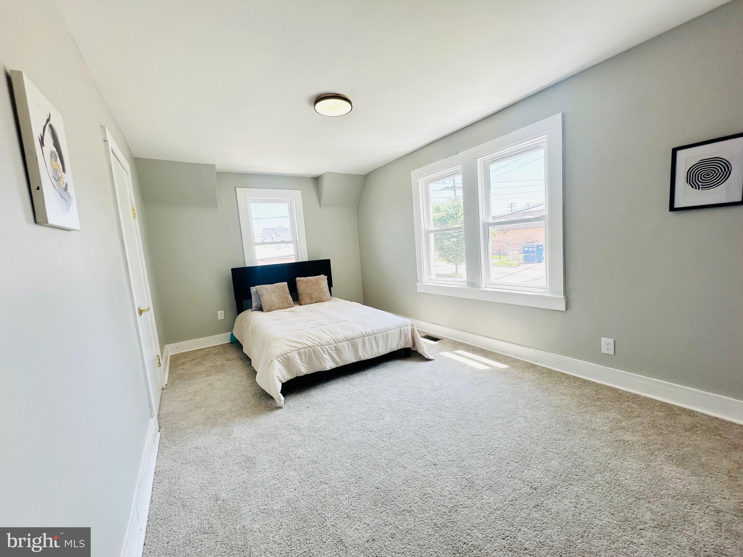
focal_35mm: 14
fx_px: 300
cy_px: 278
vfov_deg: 85.7
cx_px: 372
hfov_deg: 102.1
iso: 40
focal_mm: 2.22
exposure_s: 1/181
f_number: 2.2
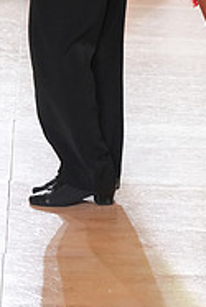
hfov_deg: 4.2
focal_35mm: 325
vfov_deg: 6.3
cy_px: -151
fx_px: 2784
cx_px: 192
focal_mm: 105
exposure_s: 1/500
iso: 4000
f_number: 4
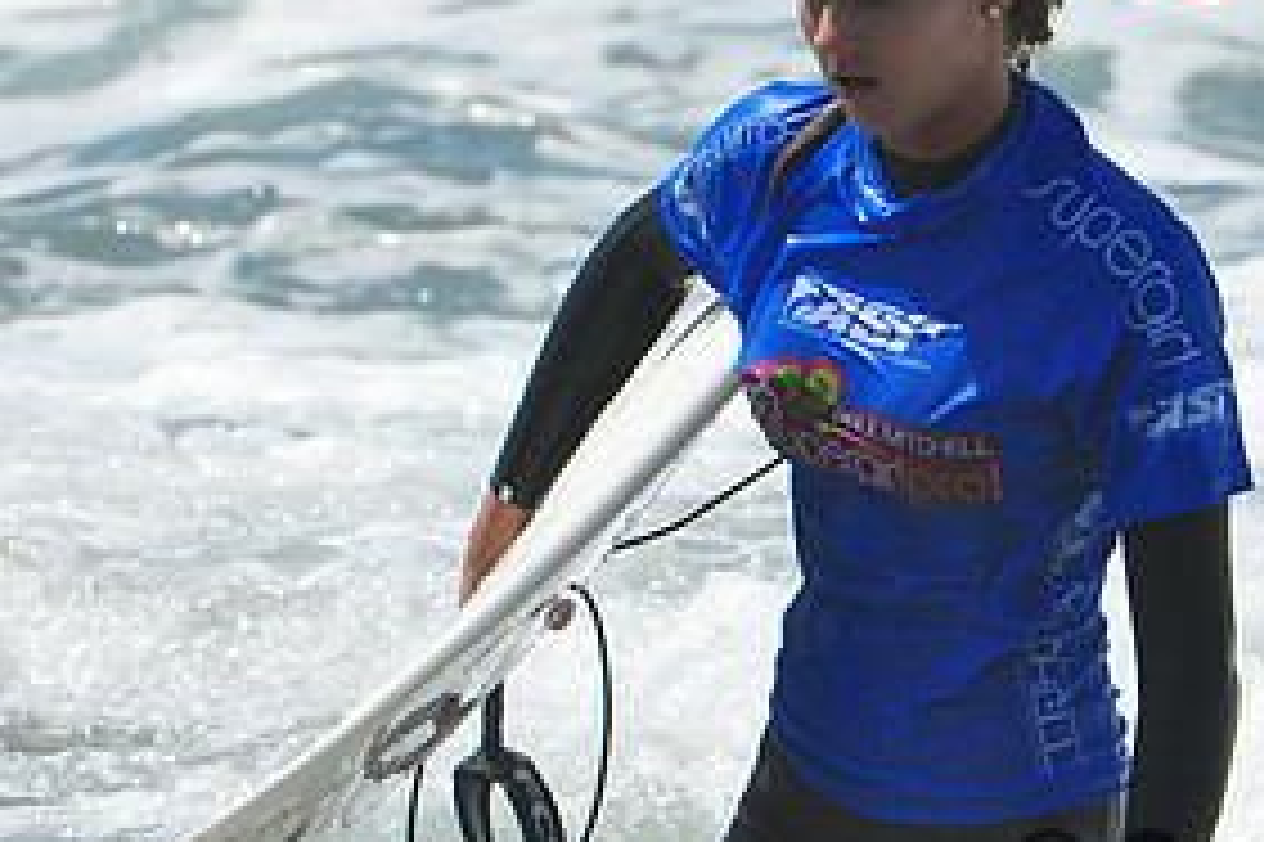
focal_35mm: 1701
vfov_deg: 0.8
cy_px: 254
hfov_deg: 1.2
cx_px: 940
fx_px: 59687
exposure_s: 1/2000
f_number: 13
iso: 1250
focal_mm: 550
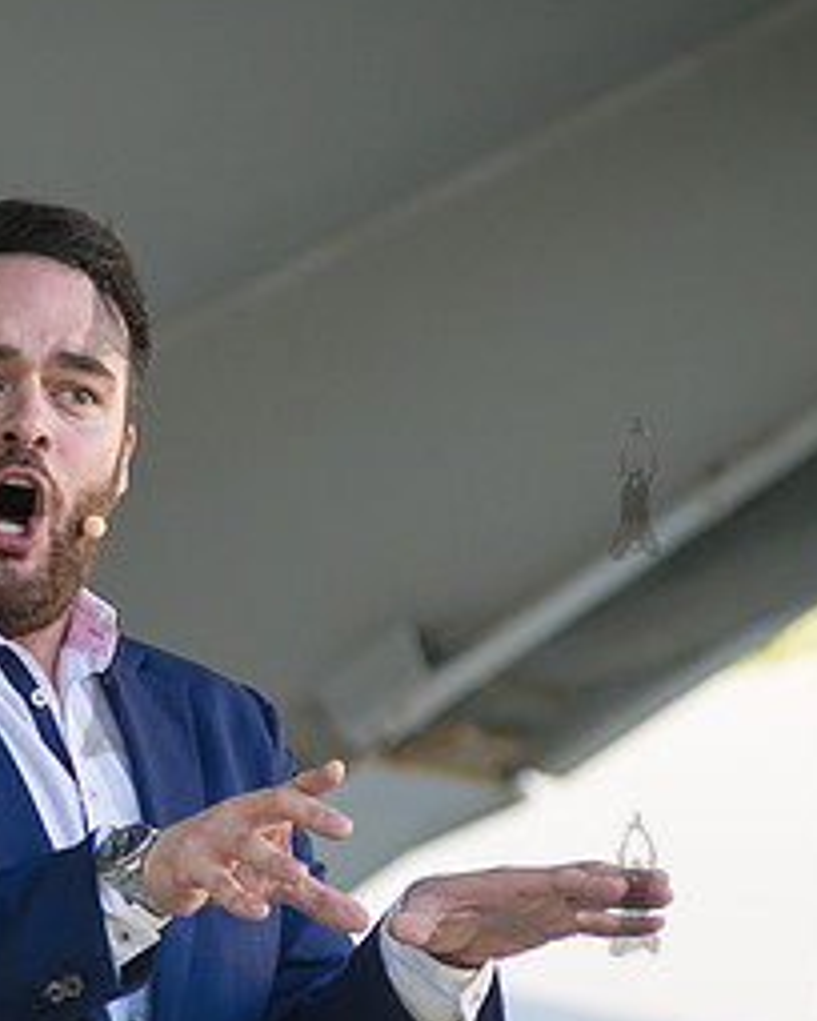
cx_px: -2
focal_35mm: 519
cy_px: 659
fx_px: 15687
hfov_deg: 3.0
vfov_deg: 3.7
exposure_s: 1/640
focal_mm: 200
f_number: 3.5
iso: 500
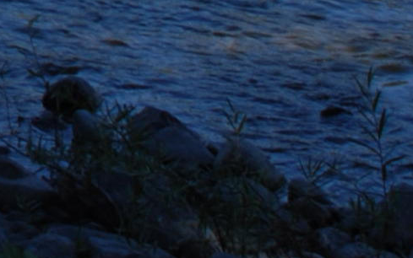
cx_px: -750
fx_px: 2961
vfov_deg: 4.8
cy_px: -517
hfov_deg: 7.2
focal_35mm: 263
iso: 100
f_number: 7.1
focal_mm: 28
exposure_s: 1/200
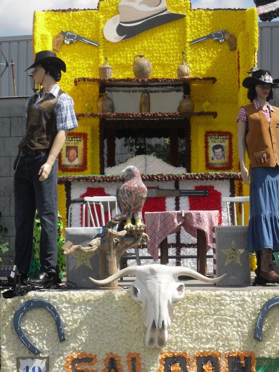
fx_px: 1192
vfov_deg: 17.7
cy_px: 186
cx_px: 140
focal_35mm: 111
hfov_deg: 13.3
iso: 80
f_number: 5.2
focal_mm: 18.1
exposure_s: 1/250
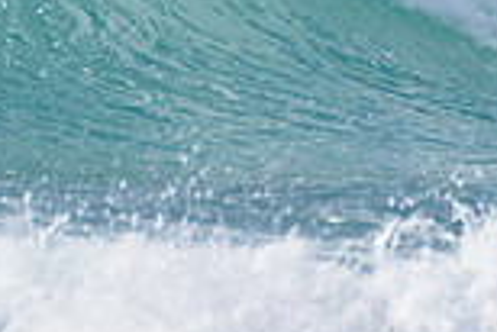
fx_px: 31851
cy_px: -137
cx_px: 945
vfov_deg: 0.6
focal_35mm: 2305
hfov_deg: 0.9
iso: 100
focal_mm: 500
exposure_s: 1/2000
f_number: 5.6
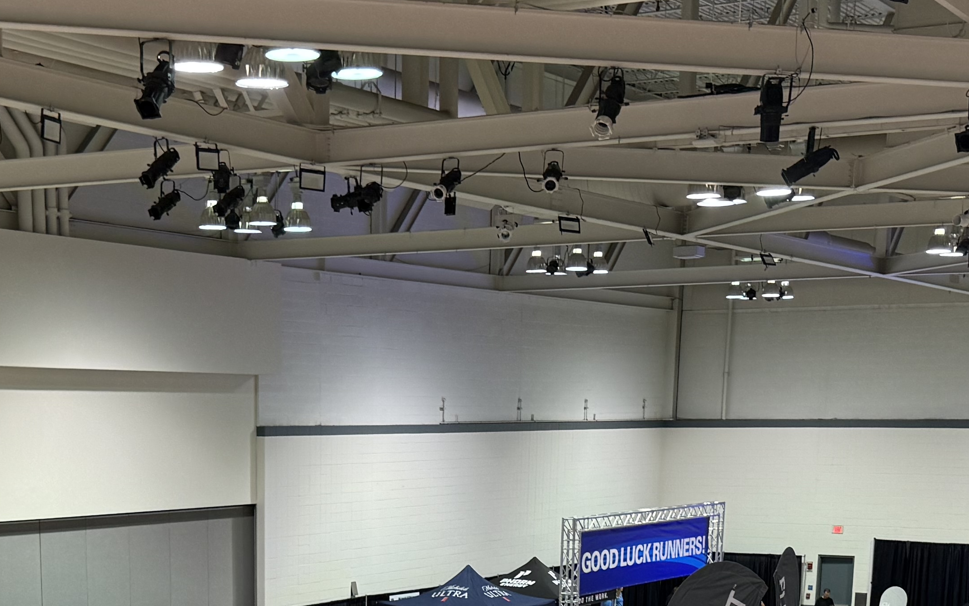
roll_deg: +0.0
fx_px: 1769
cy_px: 763
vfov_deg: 18.3
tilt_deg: -9.9
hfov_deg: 30.5
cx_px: 391
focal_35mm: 67
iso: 125
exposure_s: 1/60
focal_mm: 6.76
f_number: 1.78
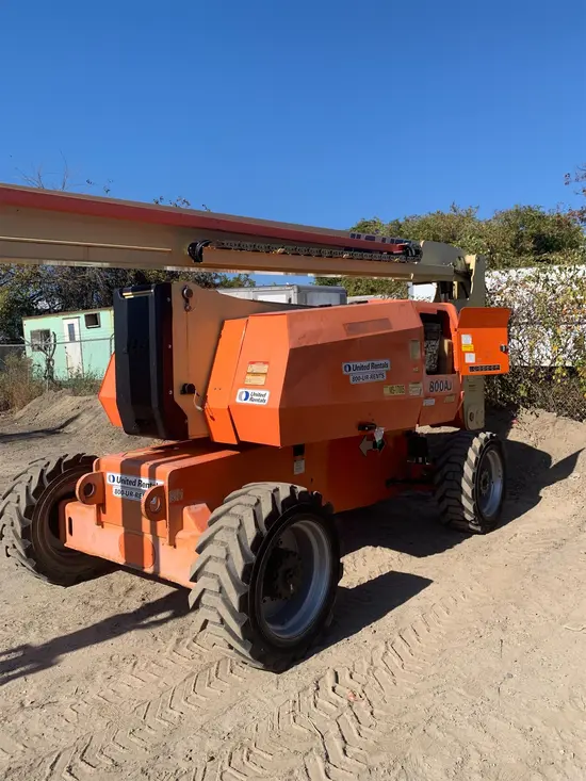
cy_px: 390
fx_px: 587
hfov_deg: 53.1
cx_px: 293
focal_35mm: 26
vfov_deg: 67.3
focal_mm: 4.25
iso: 25
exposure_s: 1/2114
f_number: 1.8
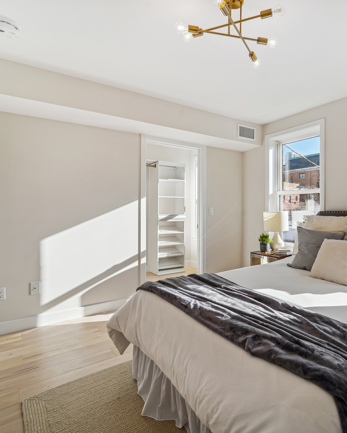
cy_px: 218
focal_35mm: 20
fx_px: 257
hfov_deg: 66.1
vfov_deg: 80.4
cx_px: 234
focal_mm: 14
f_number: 9
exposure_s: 1/200
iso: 250
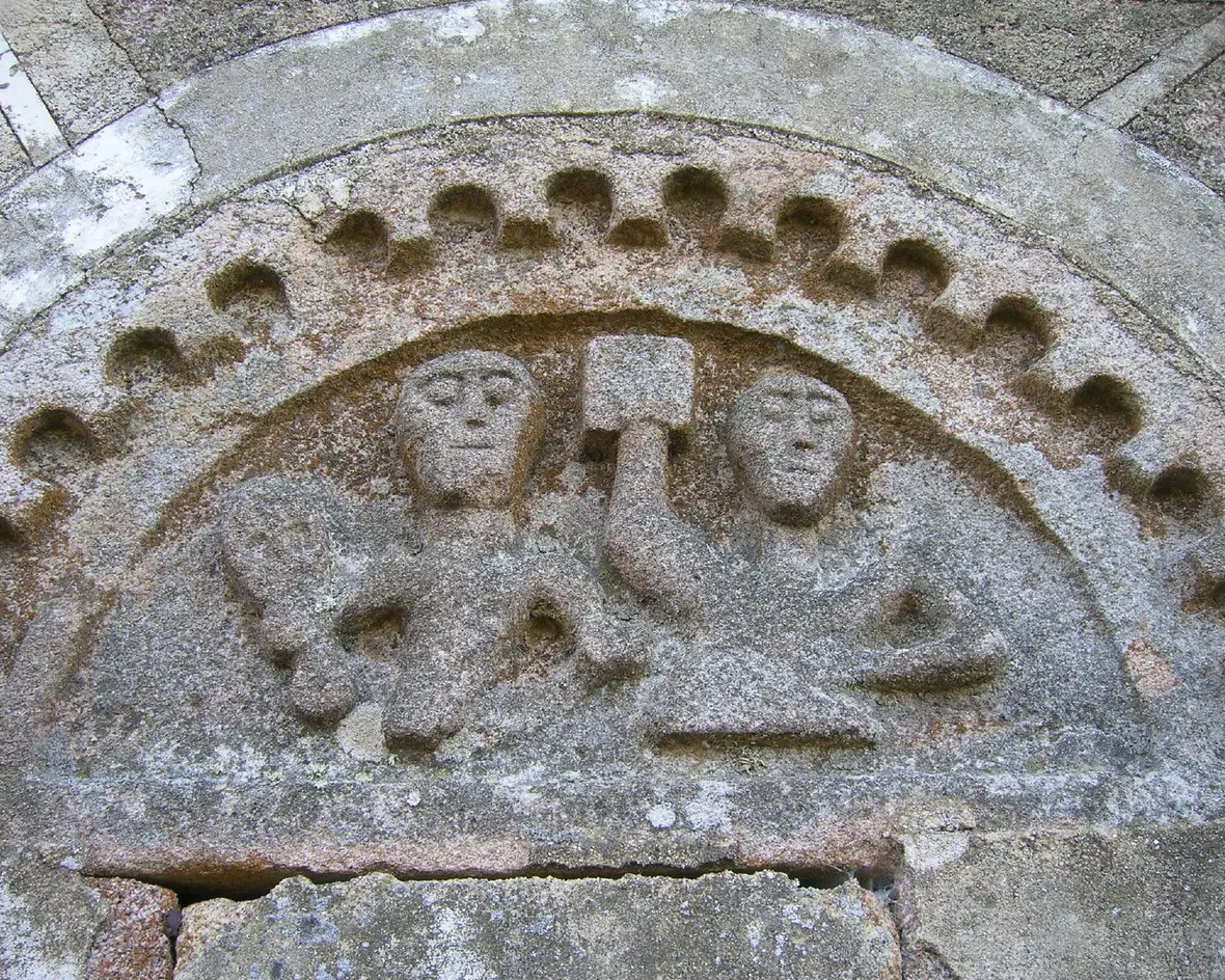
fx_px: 1305
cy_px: 489
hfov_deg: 50.3
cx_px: 621
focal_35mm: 36
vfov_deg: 41.2
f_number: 2.9
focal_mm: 5.7
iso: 50
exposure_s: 1/72.1
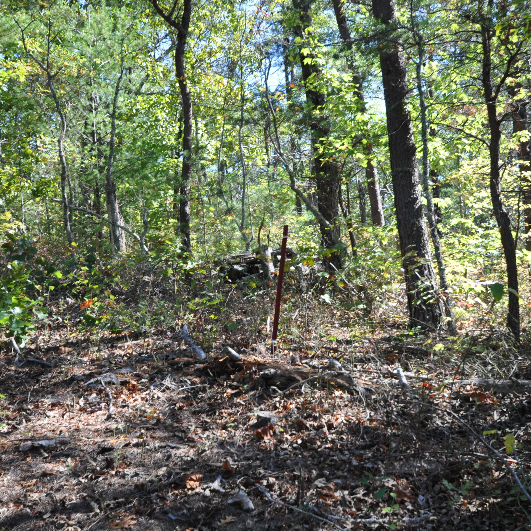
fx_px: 816
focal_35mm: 47
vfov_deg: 36.1
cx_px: 297
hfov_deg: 36.0
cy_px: 260
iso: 200
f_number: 5.6
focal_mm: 24
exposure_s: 1/125
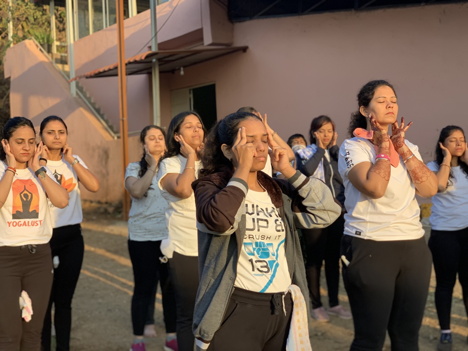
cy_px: 176
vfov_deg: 28.0
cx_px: 234
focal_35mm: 52
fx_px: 703
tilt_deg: +3.1
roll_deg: +2.5
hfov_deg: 36.8
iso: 16
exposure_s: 1/122
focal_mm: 6
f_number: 2.4
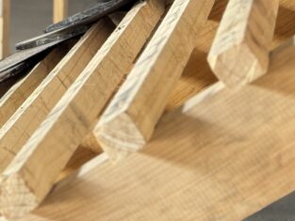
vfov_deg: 9.2
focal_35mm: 157
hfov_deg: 12.2
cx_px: -75
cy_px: -119
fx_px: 1338
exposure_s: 1/60
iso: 125
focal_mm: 6.76
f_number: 1.78
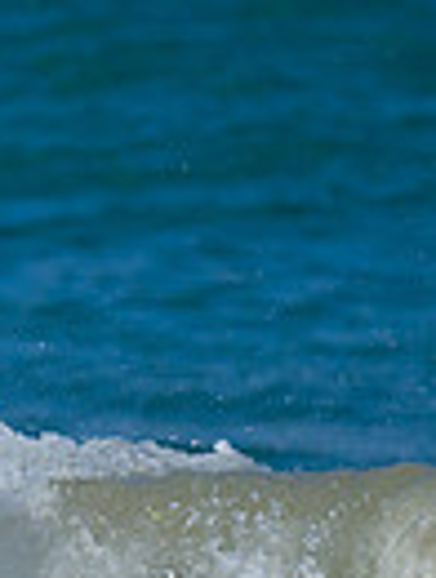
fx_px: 78774
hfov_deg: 0.3
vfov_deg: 0.4
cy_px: 587
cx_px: -693
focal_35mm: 4706
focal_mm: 800
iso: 250
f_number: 6.3
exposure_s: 1/2000
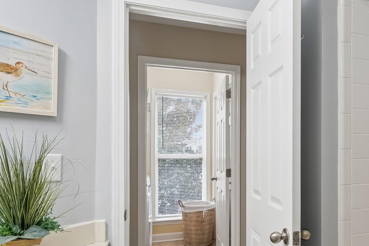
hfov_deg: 60.8
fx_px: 297
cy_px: 154
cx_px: 268
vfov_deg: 44.6
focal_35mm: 29
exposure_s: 1/15
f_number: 8
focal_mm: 16
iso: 400
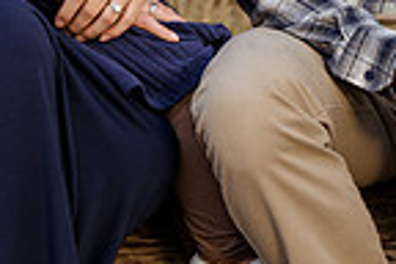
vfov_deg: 4.2
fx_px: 3630
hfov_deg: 6.2
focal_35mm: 330
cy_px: -89
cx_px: 239
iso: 640
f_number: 5.6
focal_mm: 82
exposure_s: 1/200
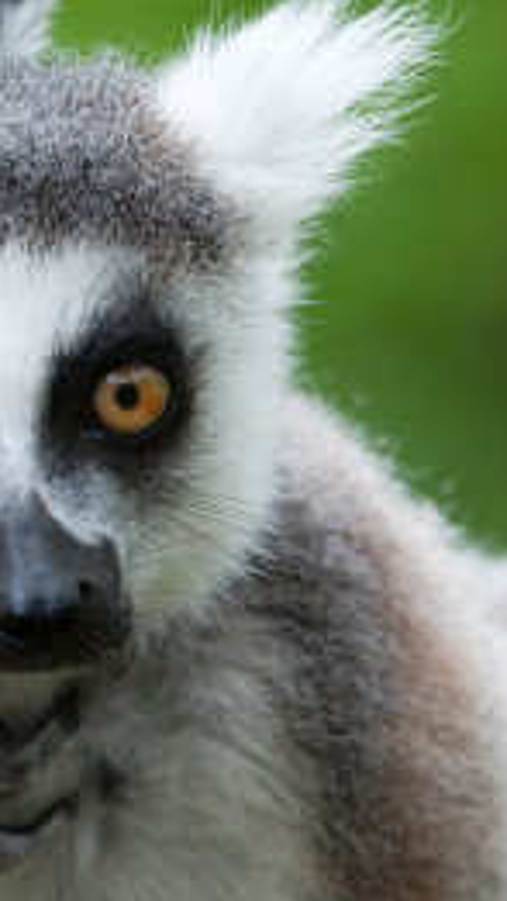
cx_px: -272
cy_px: 368
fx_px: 12869
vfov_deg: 4.0
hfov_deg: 2.3
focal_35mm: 539
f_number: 7.1
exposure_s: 1/320
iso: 1600
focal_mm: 220
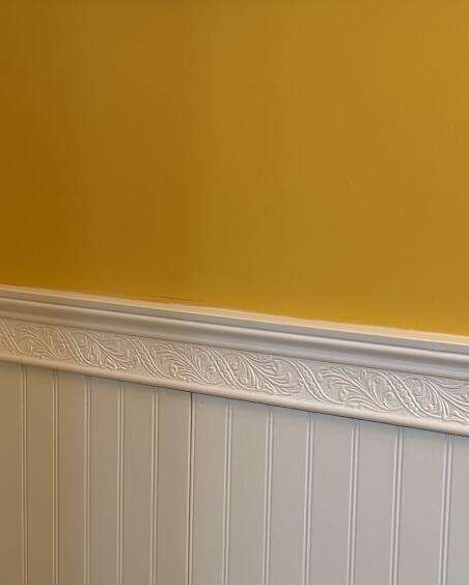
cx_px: 163
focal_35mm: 83
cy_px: 391
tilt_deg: -11.1
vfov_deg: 22.9
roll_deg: -0.7
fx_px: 1439
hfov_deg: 18.5
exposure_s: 1/60
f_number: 1.78
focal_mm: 6.76
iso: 100
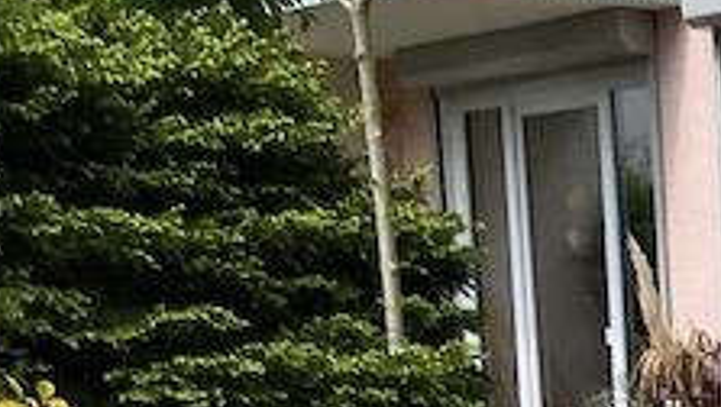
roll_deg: -1.9
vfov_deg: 6.0
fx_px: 3349
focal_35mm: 175
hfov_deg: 10.8
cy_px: 1528
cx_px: 1607
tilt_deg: -16.7
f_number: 1.8
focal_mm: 3.99
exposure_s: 1/1333
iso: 20
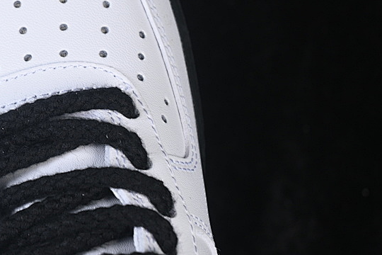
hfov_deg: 13.5
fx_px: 1592
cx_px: 15
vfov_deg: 9.1
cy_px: 79
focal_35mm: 150
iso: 160
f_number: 7.1
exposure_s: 1/80
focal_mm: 50
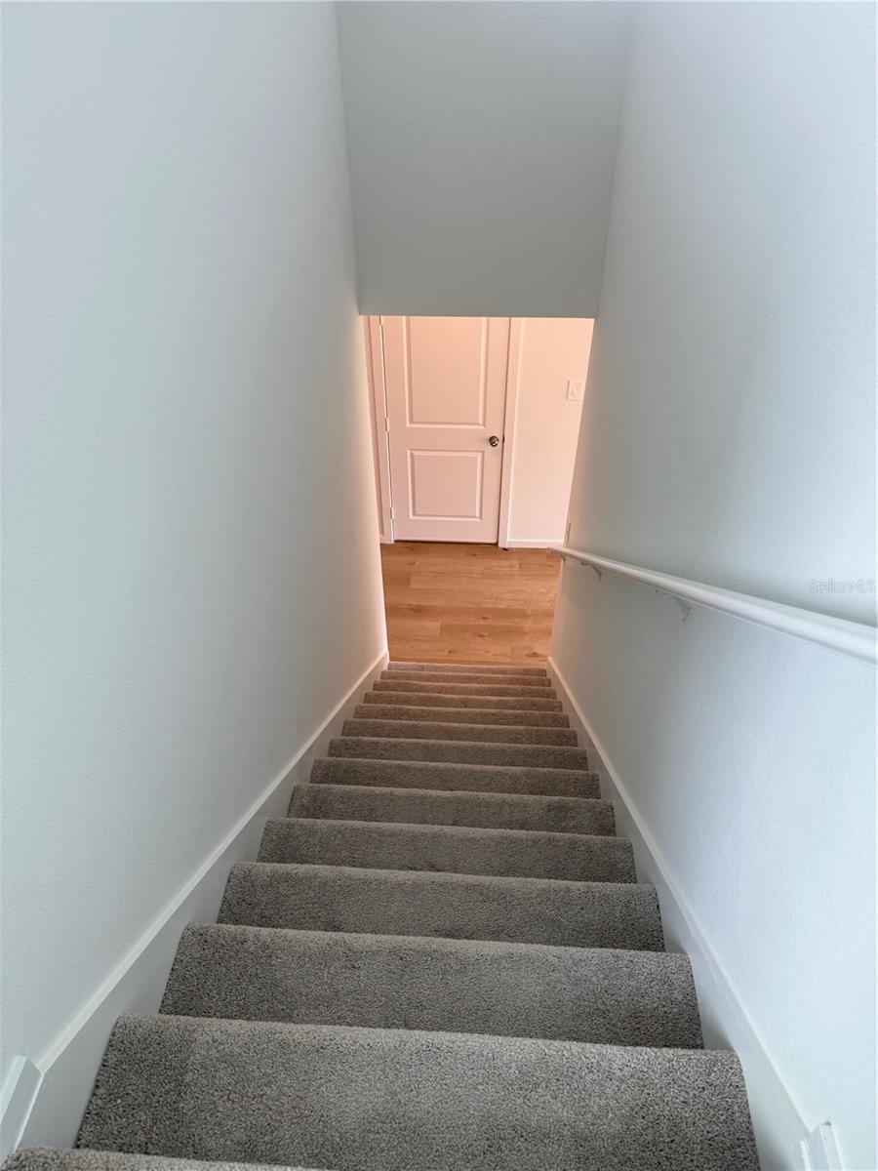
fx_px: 812
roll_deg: +4.2
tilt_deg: -38.6
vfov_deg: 71.6
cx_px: 439
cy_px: 586
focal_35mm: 24
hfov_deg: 56.8
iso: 64
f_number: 1.78
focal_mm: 6.76
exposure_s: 1/121
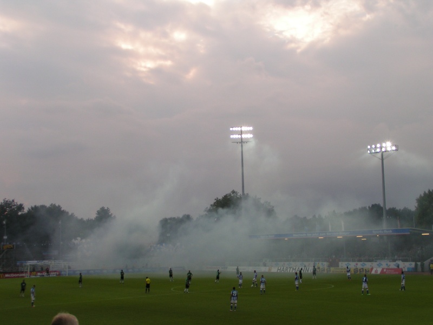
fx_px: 588
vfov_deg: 30.9
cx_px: 216
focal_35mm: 47
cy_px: 162
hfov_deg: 40.4
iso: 50
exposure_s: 1/125
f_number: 5
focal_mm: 7.3
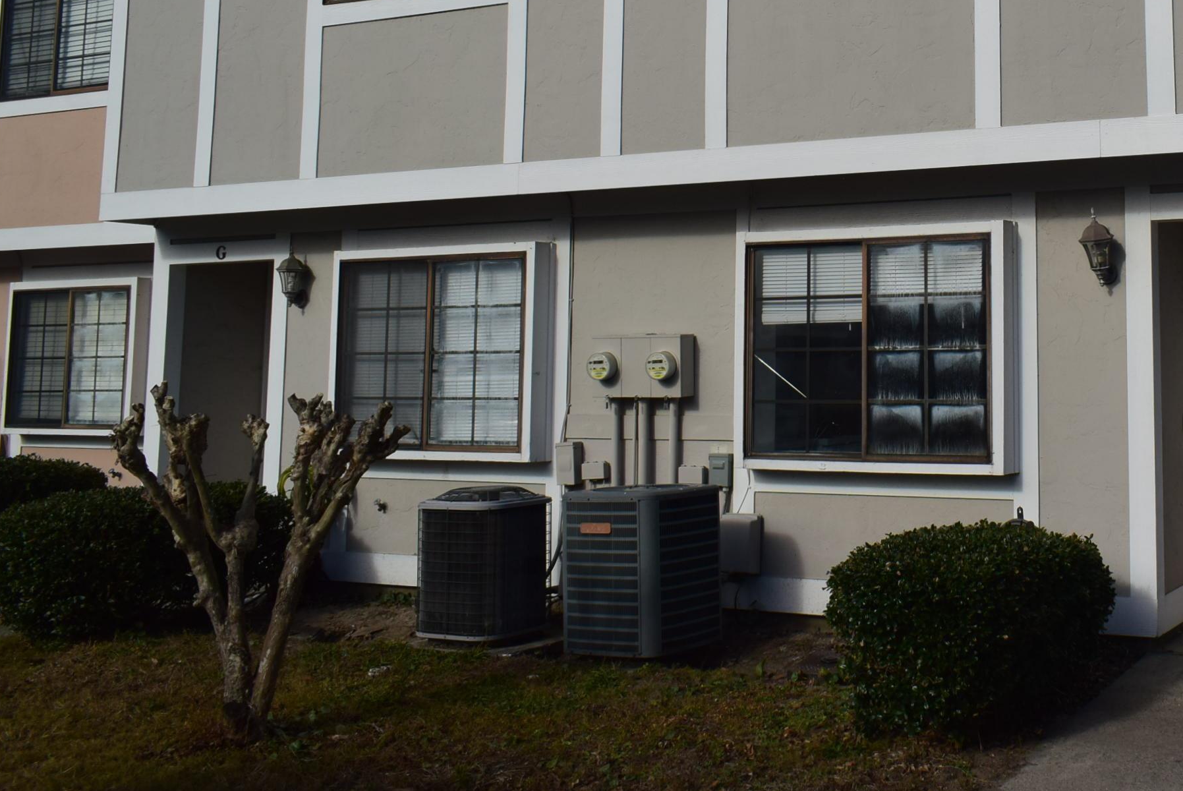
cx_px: 956
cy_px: 165
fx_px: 1480
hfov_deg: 41.6
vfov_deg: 29.3
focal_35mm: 45
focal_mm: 18
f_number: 11
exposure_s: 1/500
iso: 400
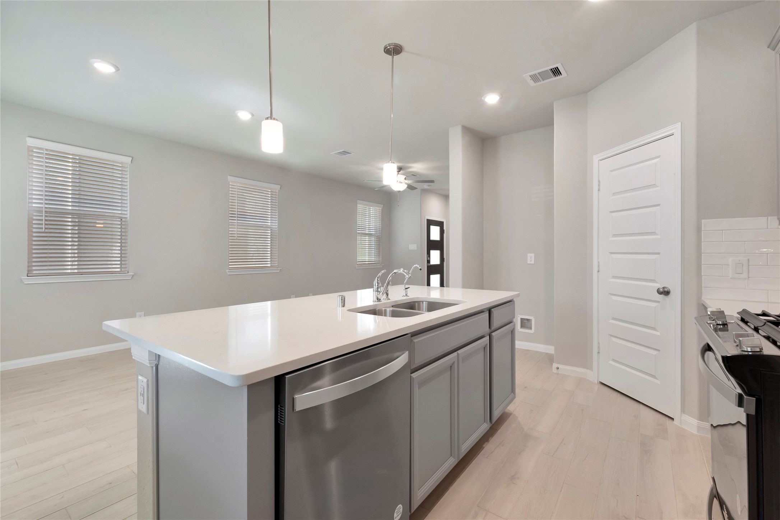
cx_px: 390
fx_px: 325
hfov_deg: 100.4
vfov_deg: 77.3
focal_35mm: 15
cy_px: 260
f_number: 8
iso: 200
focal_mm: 10
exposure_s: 1/25
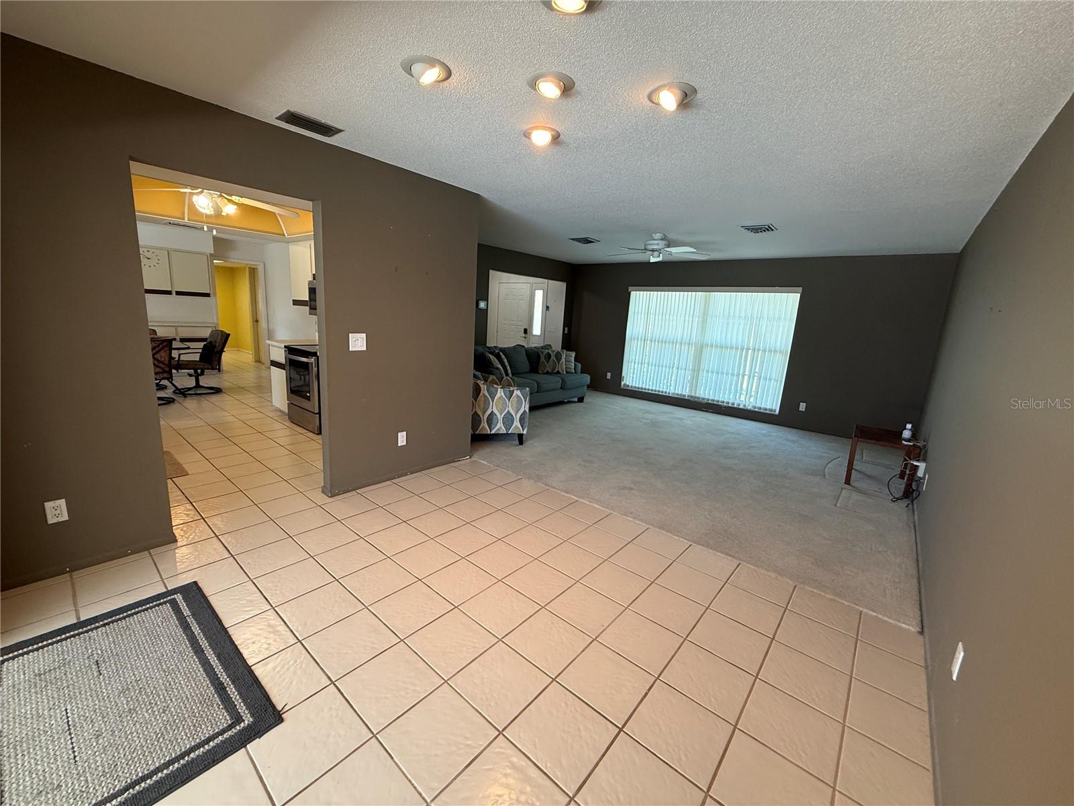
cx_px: 537
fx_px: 434
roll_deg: -3.4
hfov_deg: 102.1
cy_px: 403
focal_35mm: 14
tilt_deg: -11.0
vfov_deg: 85.7
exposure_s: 1/120
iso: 200
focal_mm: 2.22
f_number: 2.2
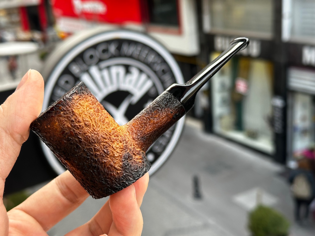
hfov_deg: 39.7
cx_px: 158
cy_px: 118
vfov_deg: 30.3
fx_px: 437
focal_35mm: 48
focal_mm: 6.86
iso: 80
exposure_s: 1/118
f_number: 1.78
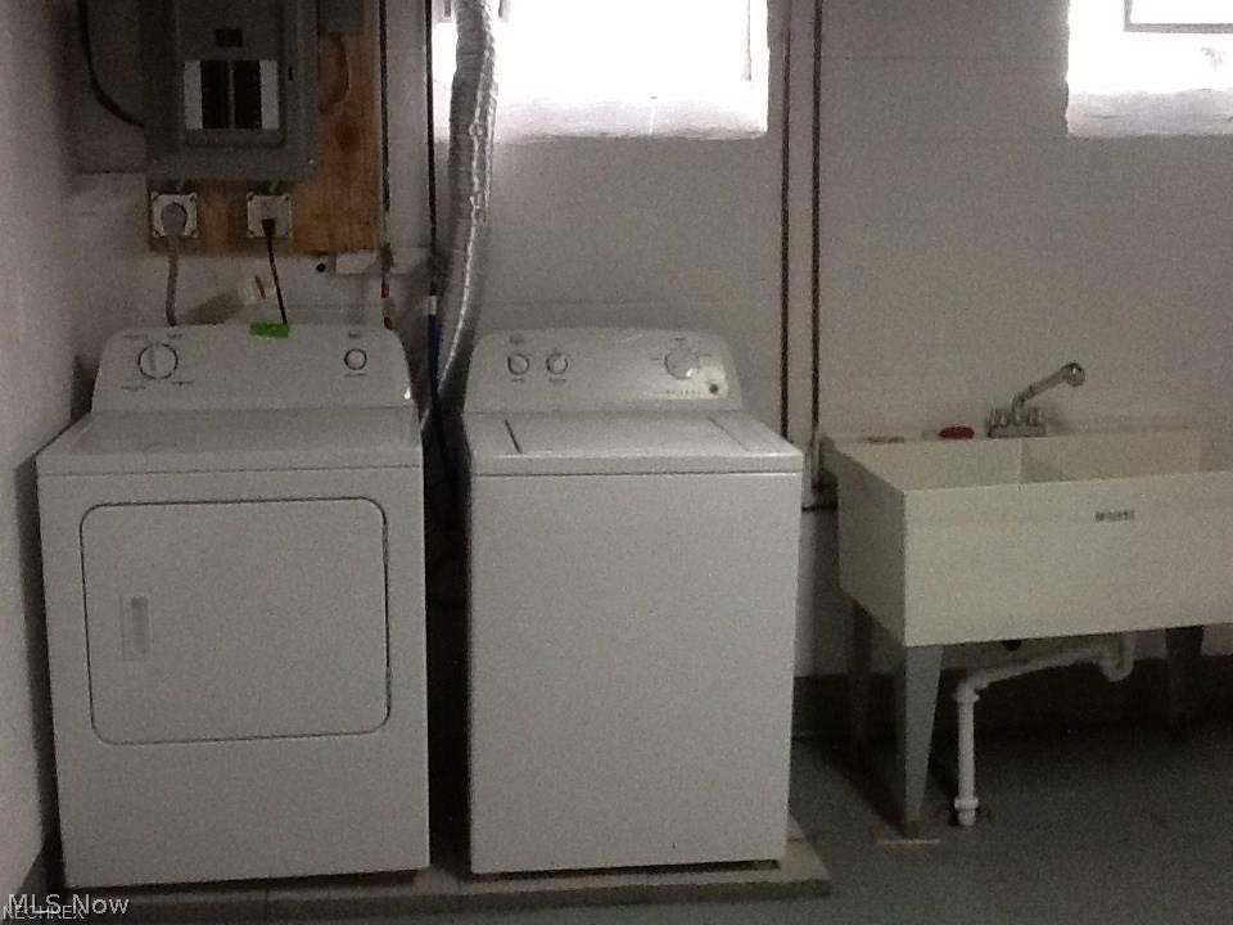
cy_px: 462
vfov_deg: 32.9
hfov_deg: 42.9
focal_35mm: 44
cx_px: 616
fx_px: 1567
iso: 250
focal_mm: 2.03
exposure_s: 1/30
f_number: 2.4
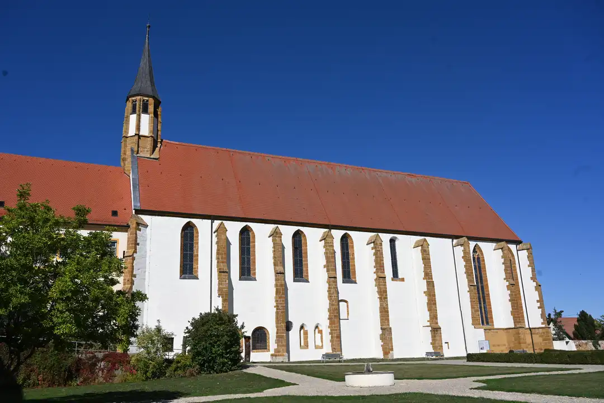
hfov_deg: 61.1
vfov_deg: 43.0
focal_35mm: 30
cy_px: 202
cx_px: 302
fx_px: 512
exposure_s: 1/500
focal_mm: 30.5
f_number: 9
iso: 100
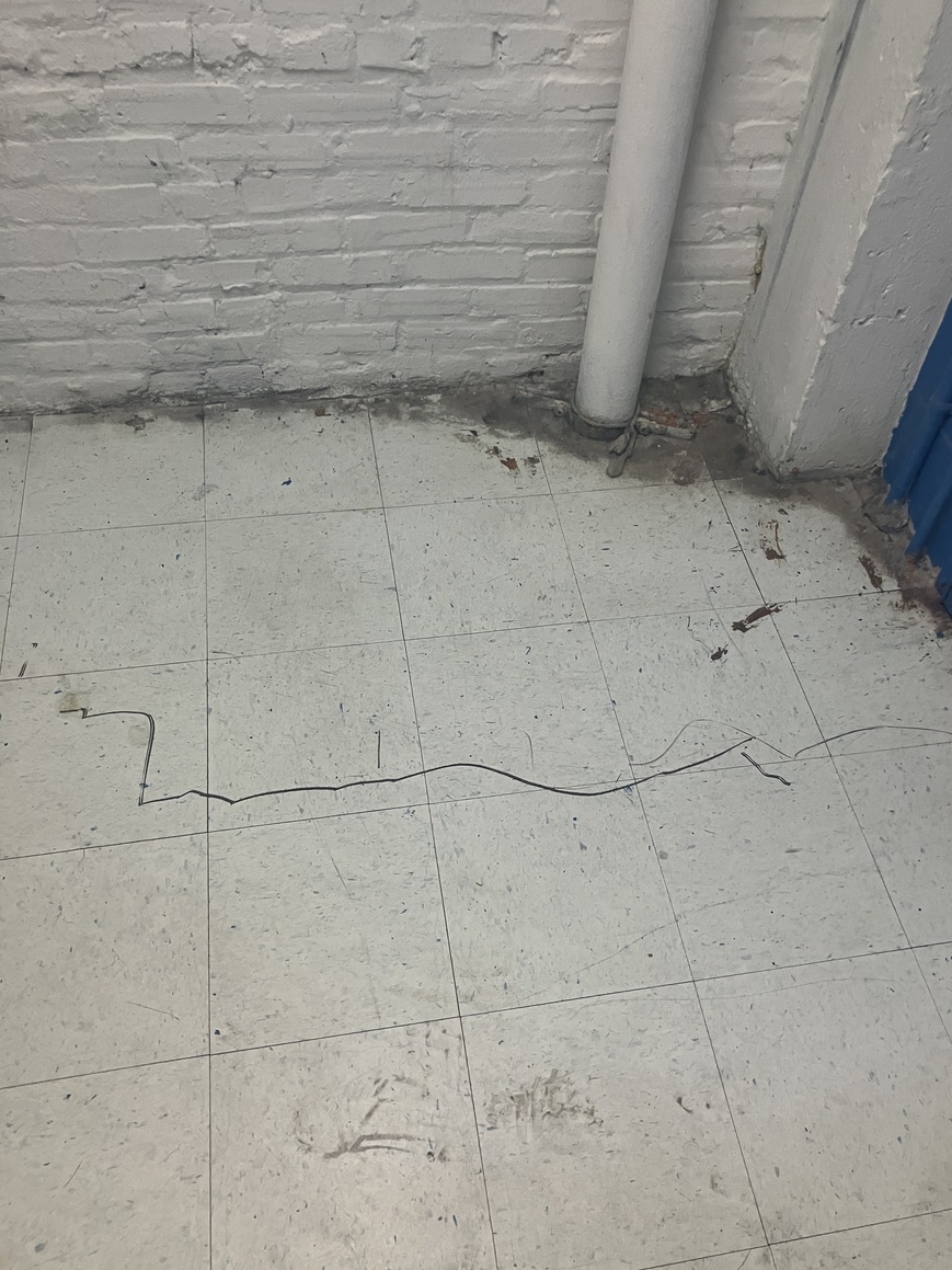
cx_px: 490
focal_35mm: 29
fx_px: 1064
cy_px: 650
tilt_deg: -51.6
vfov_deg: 61.7
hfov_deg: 48.2
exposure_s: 1/60
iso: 200
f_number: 1.8
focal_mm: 3.99
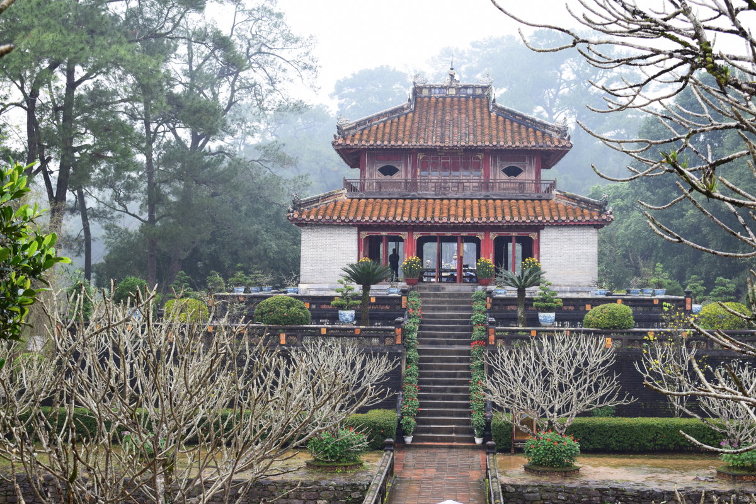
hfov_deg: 33.4
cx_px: 378
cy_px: 252
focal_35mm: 60
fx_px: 1260
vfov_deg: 22.6
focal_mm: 40
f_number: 7.1
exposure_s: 1/30
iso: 400
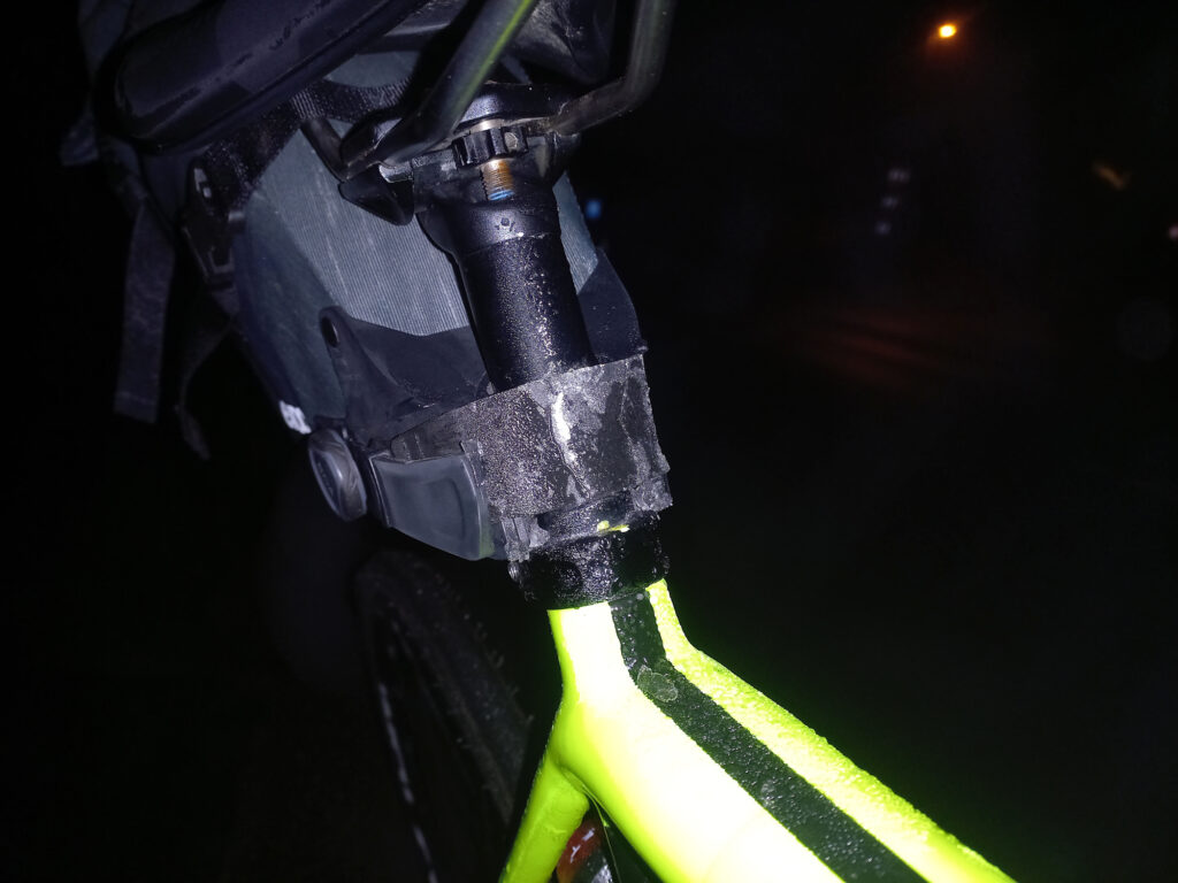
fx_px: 851
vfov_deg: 54.9
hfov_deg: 69.4
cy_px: 442
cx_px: 589
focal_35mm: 25
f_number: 1.8
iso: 200
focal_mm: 4.7
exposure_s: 1/50
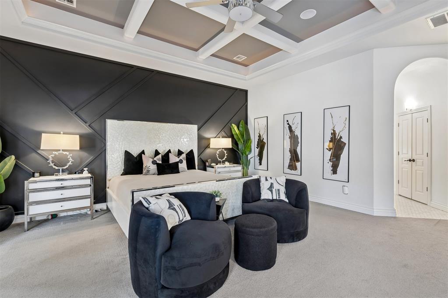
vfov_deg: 73.7
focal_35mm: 16
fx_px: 199
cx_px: 224
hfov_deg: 96.7
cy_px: 149
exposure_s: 1/3.33
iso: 200
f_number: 8
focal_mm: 16
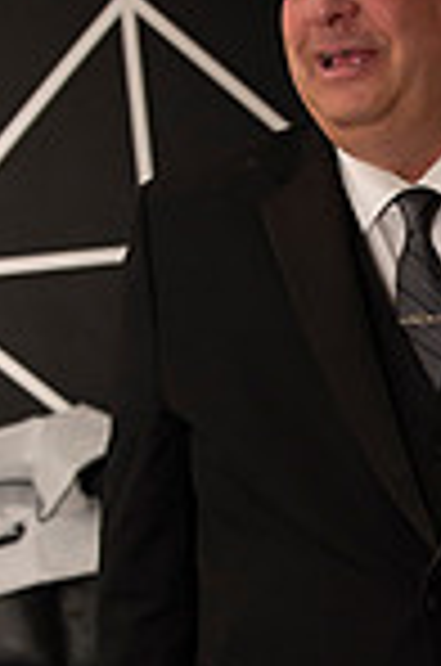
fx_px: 1348
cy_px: 477
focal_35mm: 73
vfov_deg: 27.5
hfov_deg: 18.1
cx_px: 452
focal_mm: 24
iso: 1600
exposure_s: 1/1600
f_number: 2.8
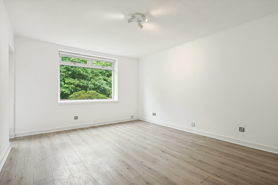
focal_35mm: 18
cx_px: 139
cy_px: 92
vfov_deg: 68.8
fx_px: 135
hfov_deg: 91.7
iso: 800
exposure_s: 1/60
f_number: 5
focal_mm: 17.5
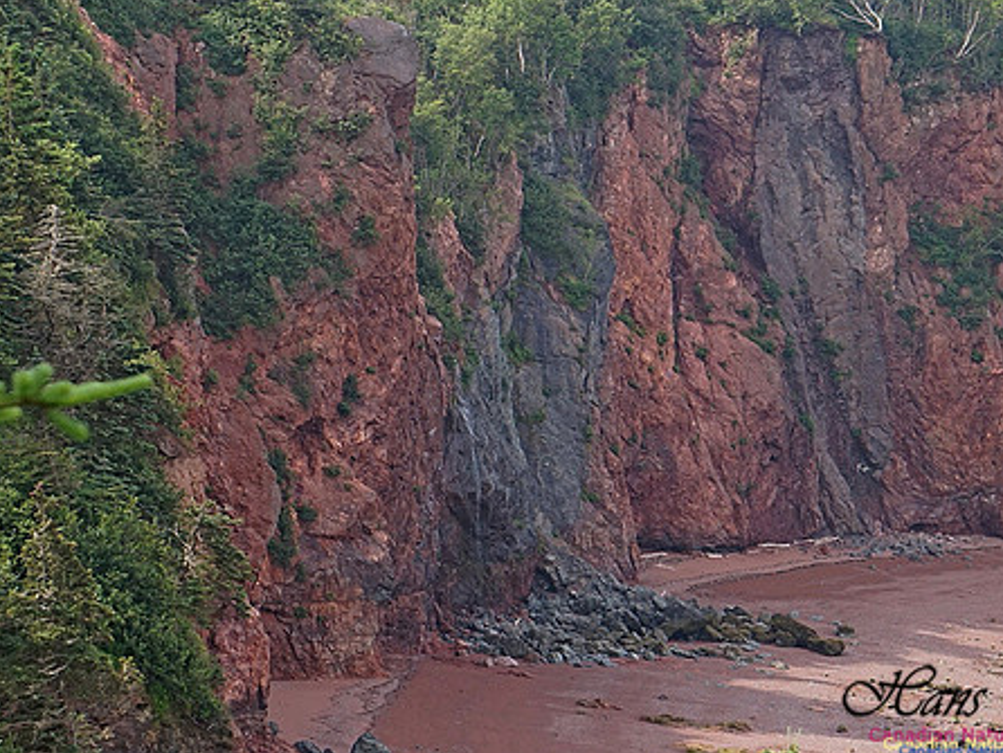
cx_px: 488
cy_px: 352
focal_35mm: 141
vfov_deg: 10.6
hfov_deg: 14.0
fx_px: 4077
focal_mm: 75
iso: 800
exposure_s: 1/500
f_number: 9
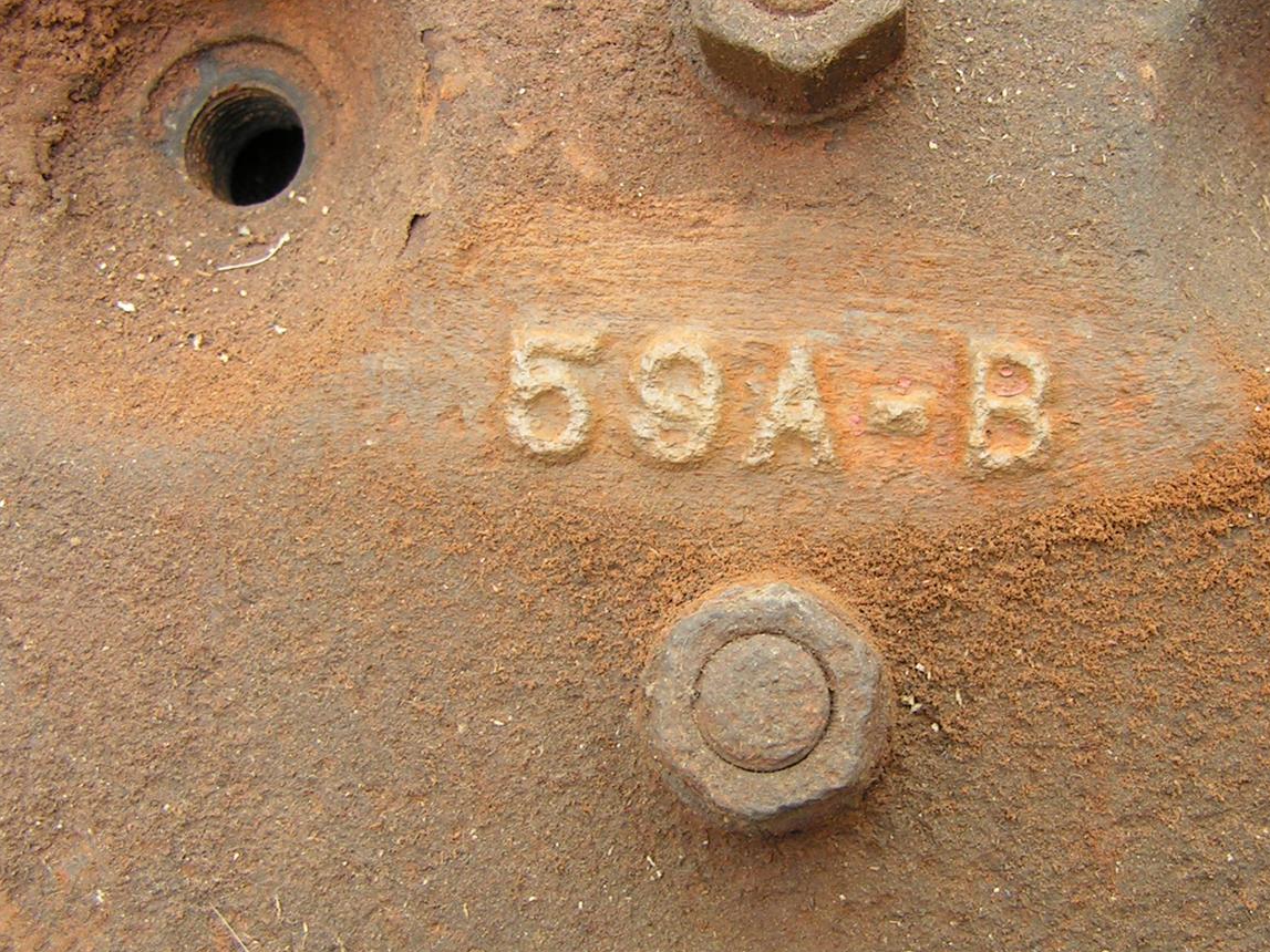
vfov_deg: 27.5
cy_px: 449
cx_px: 832
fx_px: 1944
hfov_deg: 35.9
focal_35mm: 53
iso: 50
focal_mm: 6.3
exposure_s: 1/60
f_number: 3.5
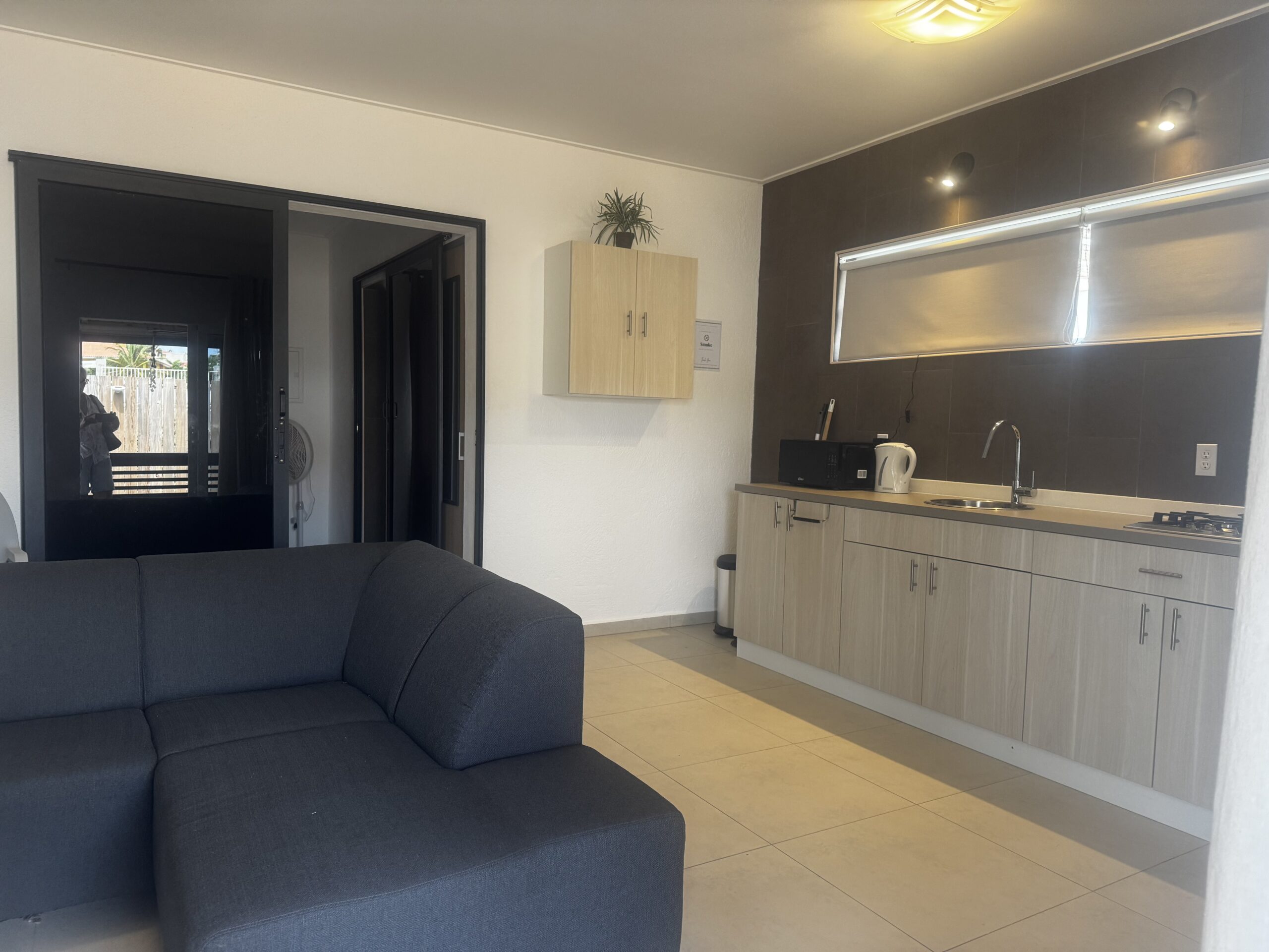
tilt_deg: -4.1
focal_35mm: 24
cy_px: 476
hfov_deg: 71.6
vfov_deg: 56.8
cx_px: 634
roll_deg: -1.6
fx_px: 880
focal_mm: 6.76
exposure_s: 1/121
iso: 200
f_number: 1.78
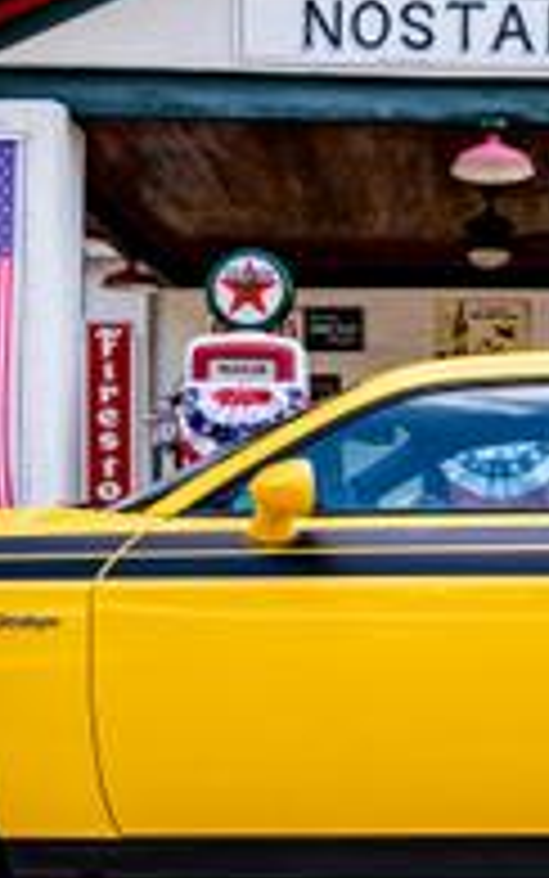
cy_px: 487
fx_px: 1435
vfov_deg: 34.0
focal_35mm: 60
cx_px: 598
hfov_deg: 20.7
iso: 125
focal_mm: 20.5
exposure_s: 1/200
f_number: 4
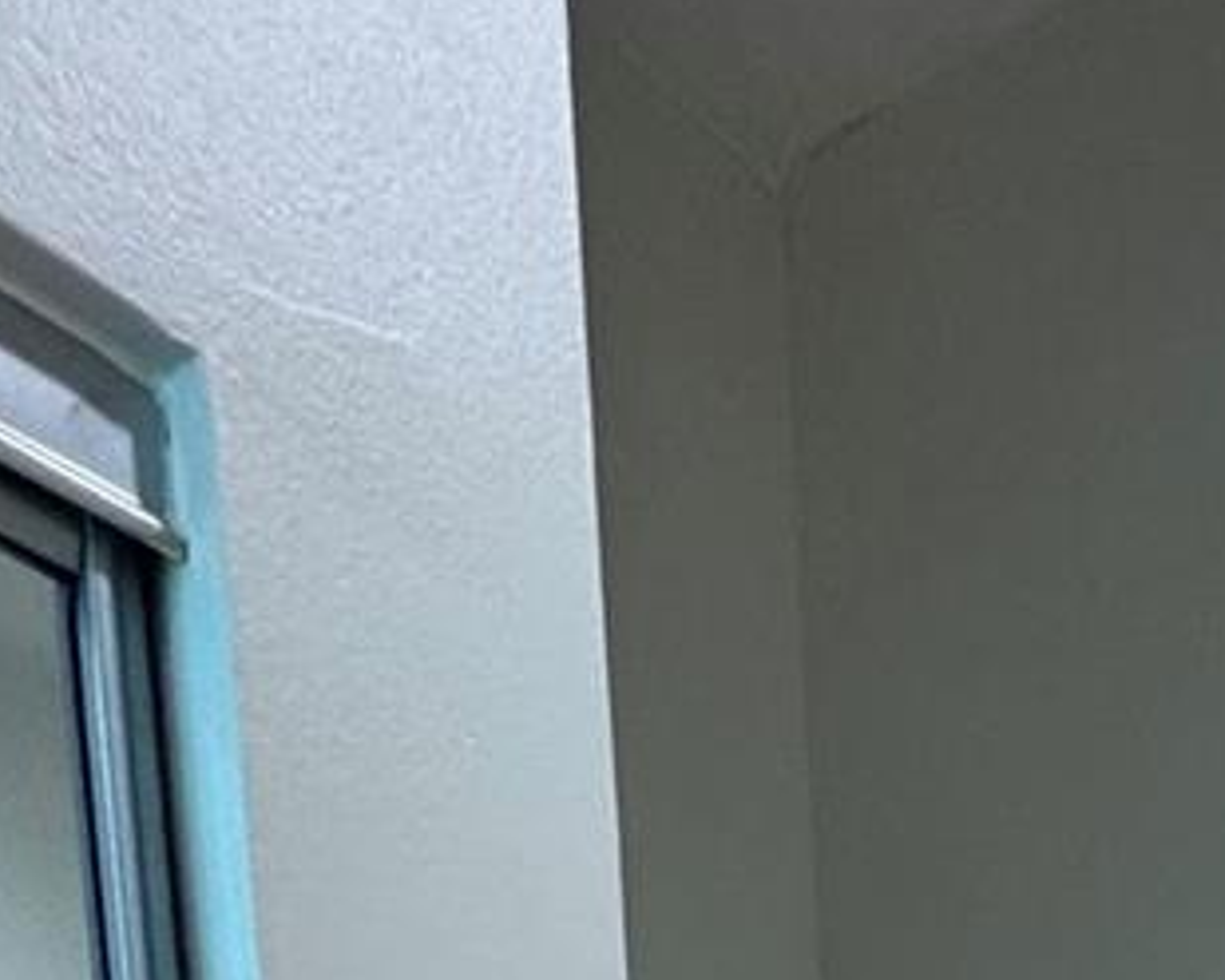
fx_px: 2465
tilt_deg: -10.5
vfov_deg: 13.0
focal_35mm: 68
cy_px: 2642
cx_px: 1475
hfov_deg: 25.1
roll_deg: +1.0
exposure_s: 1/120
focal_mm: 2.22
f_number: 2.2
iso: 160
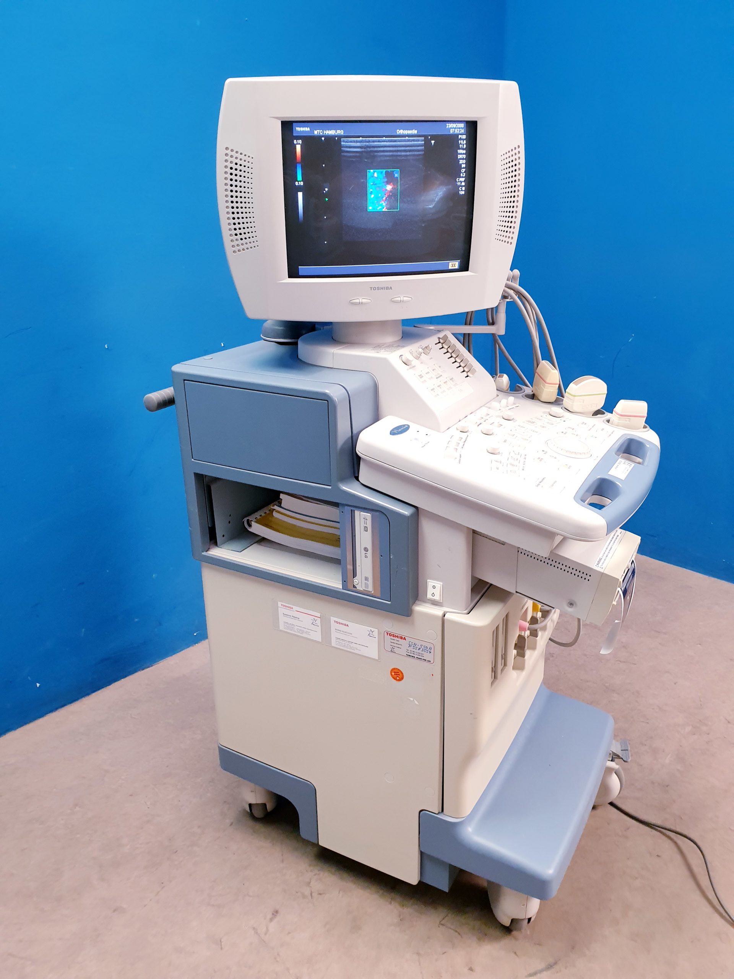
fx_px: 735
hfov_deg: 53.1
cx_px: 367
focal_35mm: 26
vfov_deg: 67.3
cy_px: 490
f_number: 2.4
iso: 200
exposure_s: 1/50
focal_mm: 4.3
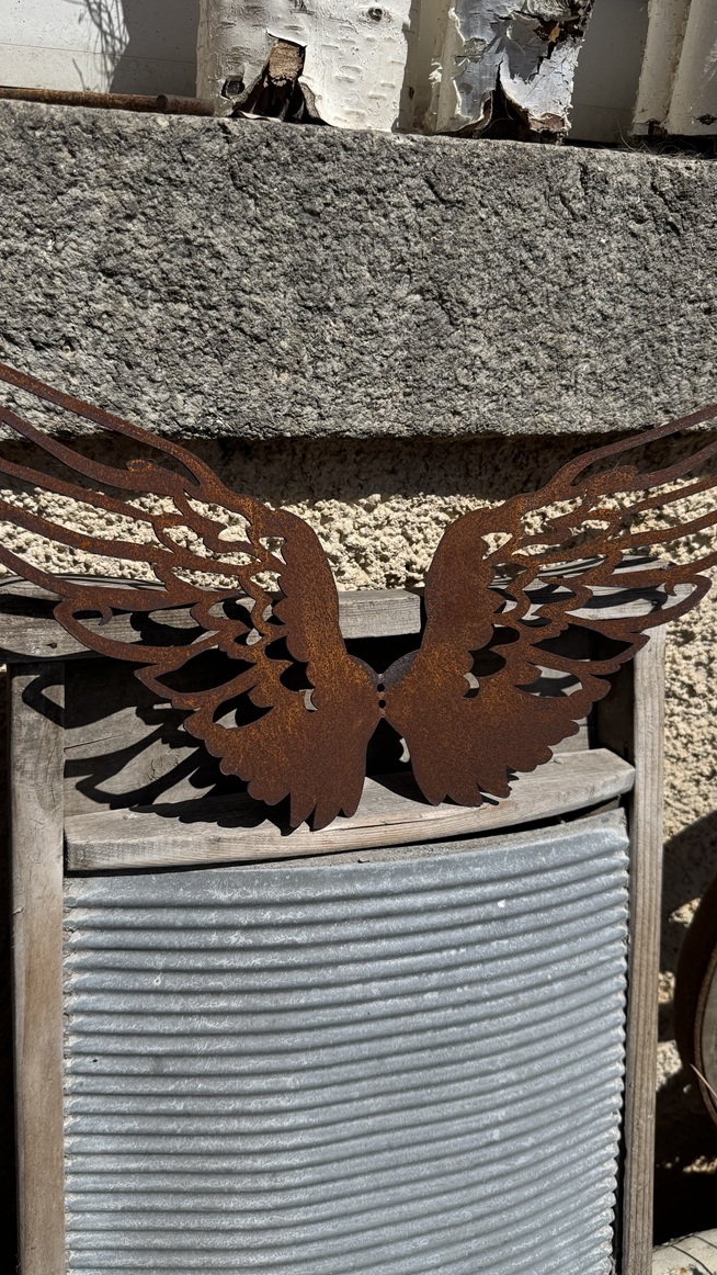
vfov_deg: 69.9
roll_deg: -4.6
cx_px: 334
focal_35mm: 27
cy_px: 634
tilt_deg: -23.9
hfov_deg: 42.9
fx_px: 912
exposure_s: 1/9009
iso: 80
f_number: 1.78
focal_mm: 6.76
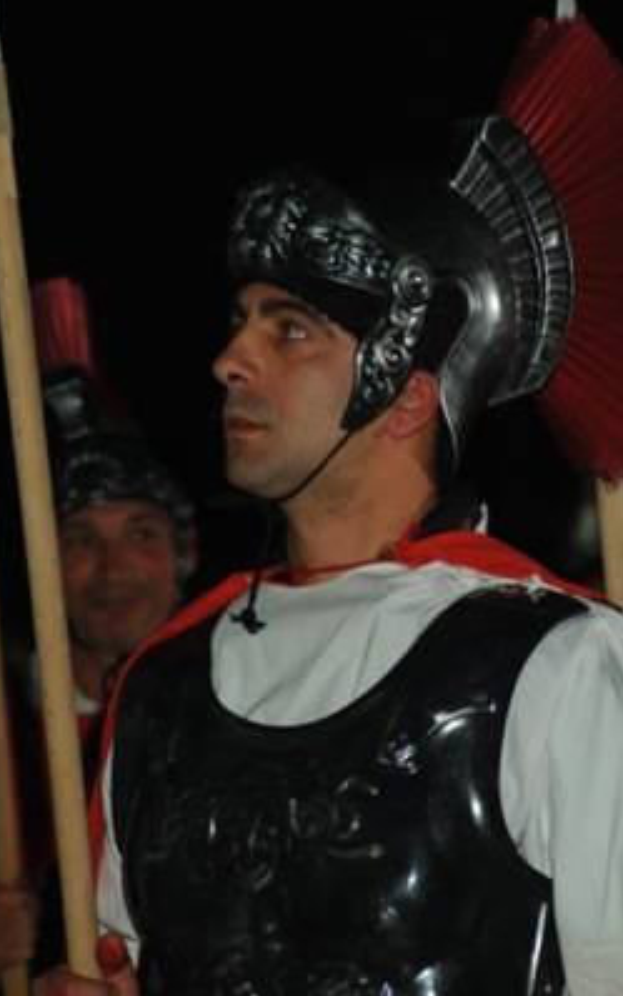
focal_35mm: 178
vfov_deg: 11.8
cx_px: 299
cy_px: 498
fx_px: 4832
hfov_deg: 7.4
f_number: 5.6
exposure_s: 1/15
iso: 400
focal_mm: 116
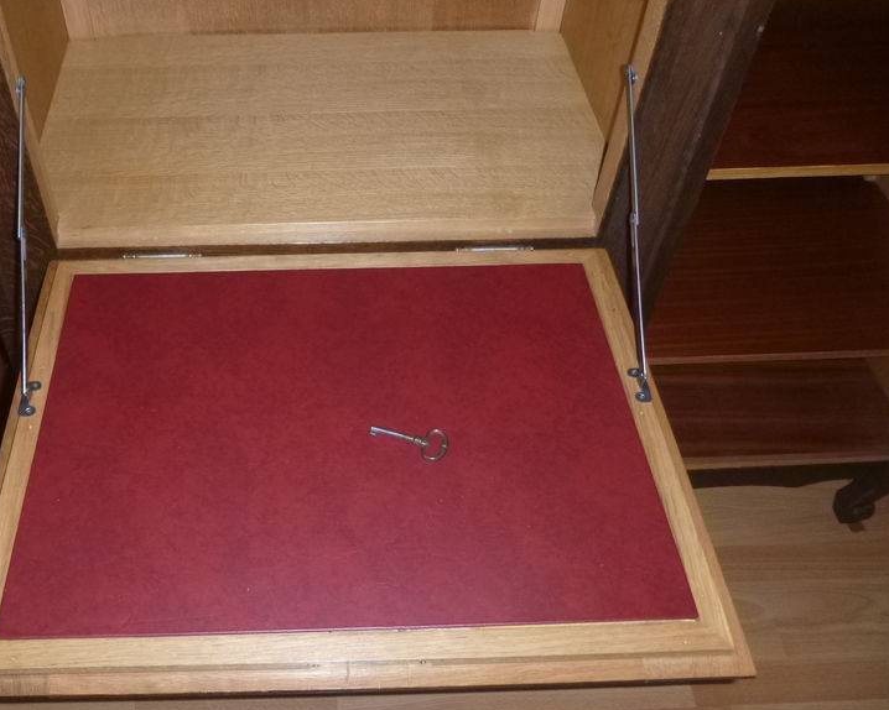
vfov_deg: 42.9
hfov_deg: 52.1
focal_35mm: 34
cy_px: 257
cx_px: 312
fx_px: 894
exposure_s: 1/60
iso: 250
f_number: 3.9
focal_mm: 4.5
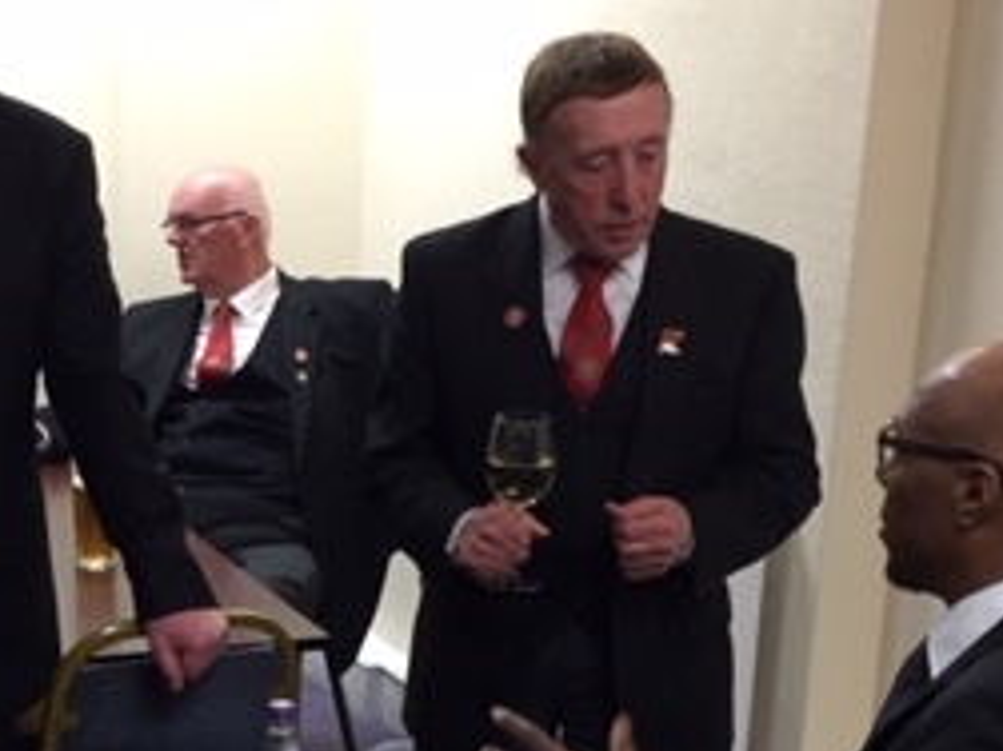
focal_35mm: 74
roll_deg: -1.3
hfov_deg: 25.6
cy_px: 731
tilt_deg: -17.8
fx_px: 2143
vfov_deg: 19.4
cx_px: 120
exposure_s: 1/33
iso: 125
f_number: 2.2
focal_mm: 4.15
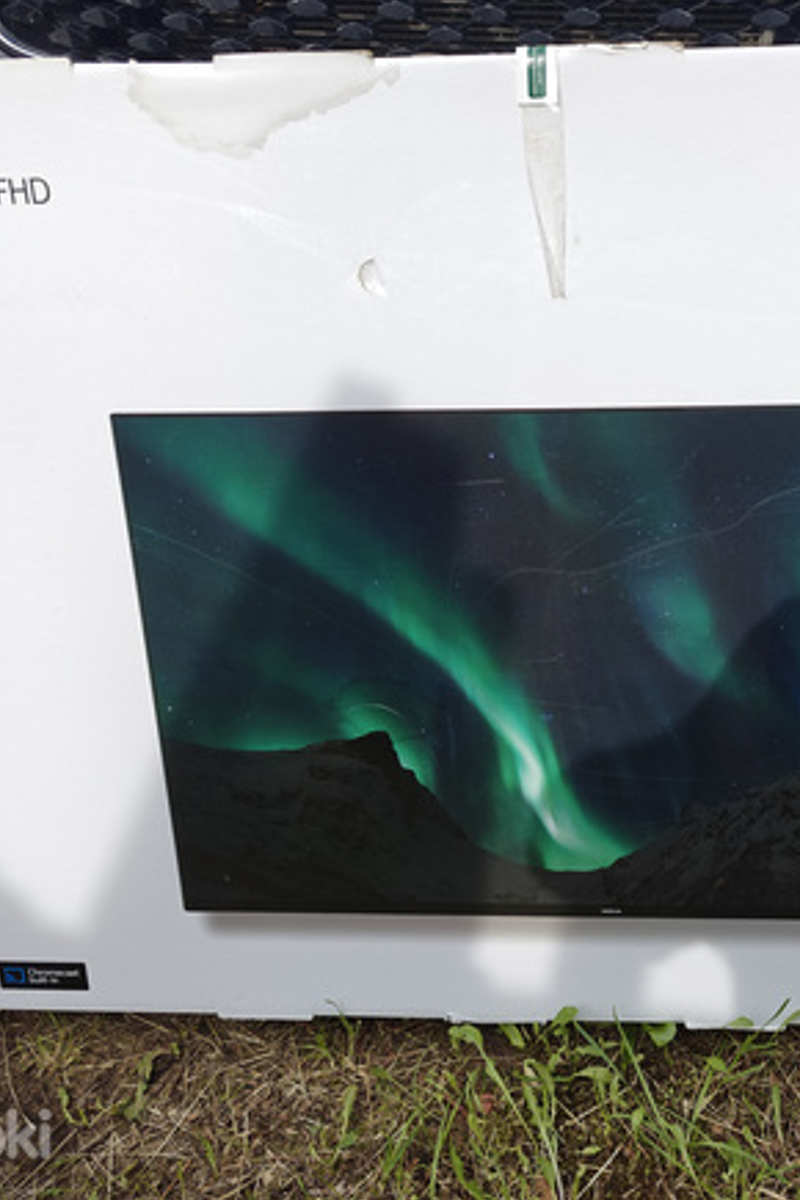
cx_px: 604
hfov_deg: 38.9
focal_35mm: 33
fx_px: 1100
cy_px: 610
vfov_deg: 57.2
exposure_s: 1/896
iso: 50
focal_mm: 6.06
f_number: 1.6
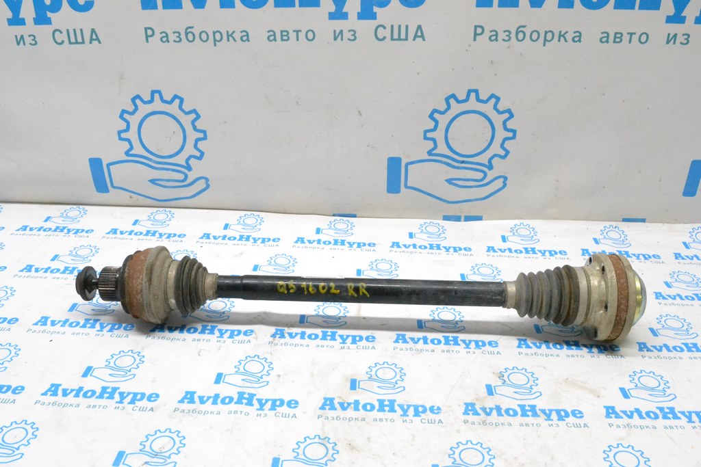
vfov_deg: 40.0
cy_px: 234
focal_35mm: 33
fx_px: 643
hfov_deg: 57.2
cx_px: 350
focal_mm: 22
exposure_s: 1/100
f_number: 13
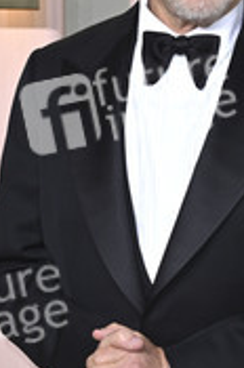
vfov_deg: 7.5
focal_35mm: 275
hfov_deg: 5.0
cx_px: 189
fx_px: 2807
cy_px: 210
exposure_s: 1/200
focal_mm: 120
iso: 320
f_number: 8
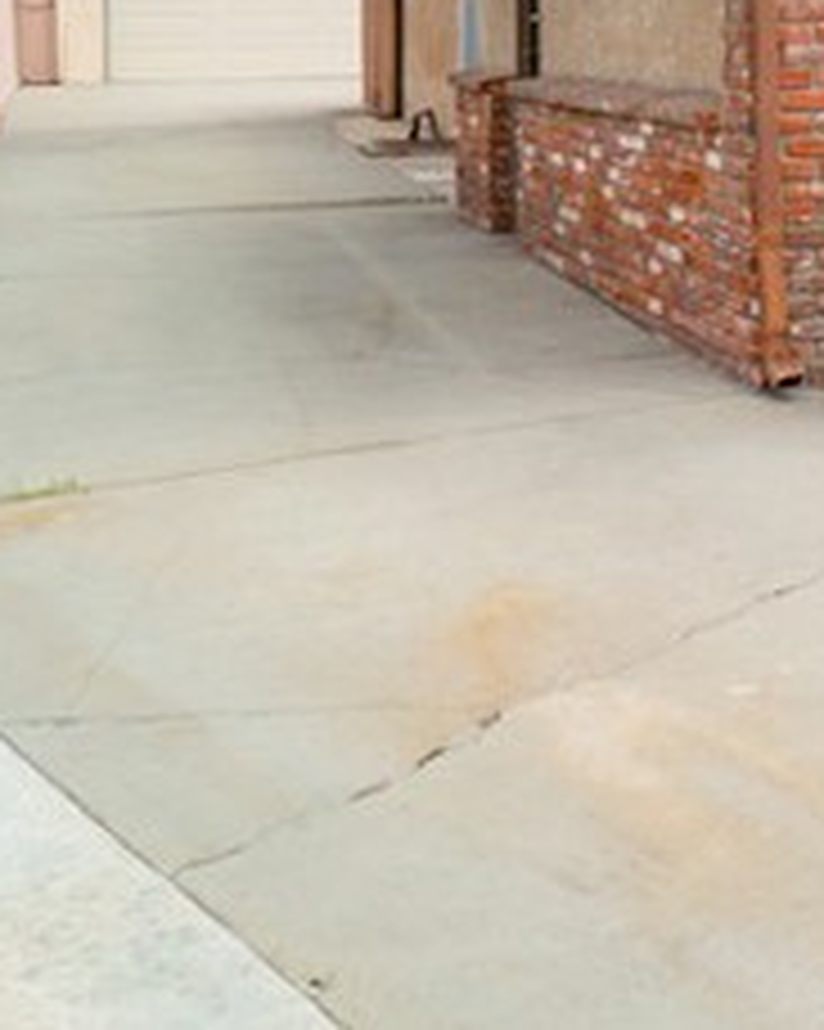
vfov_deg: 28.1
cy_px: -22
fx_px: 1922
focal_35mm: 63
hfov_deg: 17.2
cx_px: 1675
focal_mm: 10
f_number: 7.1
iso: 200
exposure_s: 1/640
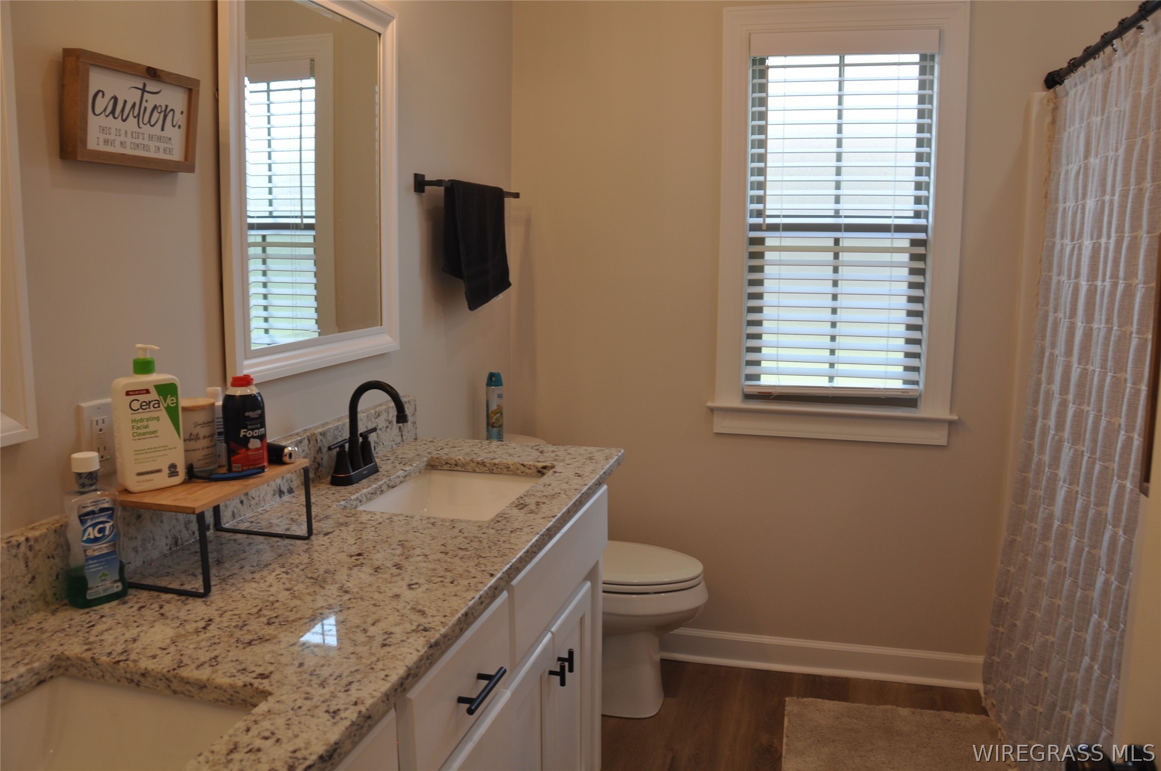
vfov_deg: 47.8
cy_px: 386
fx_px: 870
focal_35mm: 27
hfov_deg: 67.4
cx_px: 580
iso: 200
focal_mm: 18
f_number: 6.3
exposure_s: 1/40
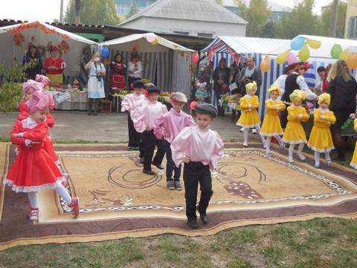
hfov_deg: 41.2
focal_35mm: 46
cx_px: 178
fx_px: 474
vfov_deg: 31.5
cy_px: 134
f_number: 3.8
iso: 125
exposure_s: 1/250
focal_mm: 8.2
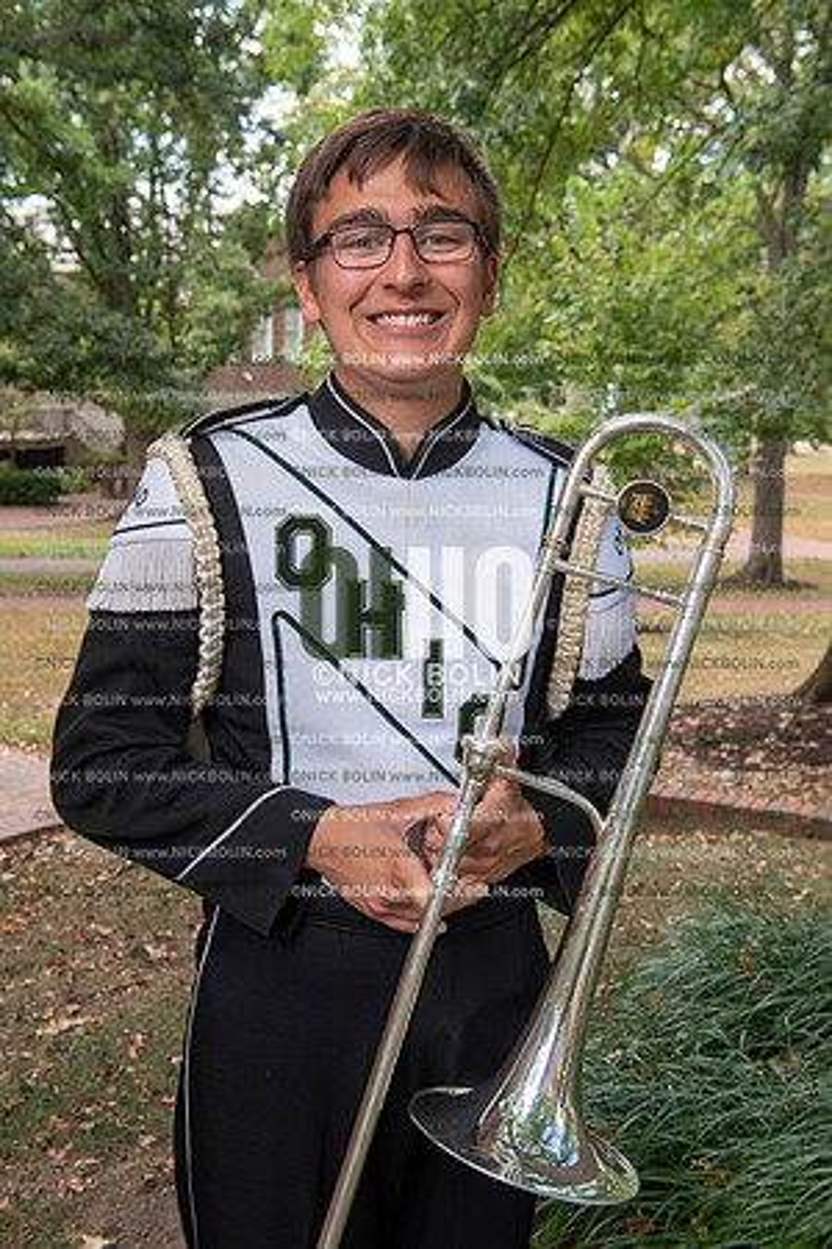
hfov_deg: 28.1
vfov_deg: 41.1
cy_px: 624
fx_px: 1664
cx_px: 416
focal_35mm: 48
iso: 500
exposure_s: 1/100
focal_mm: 48
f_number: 8
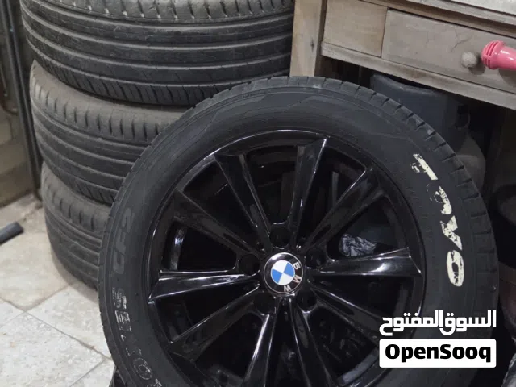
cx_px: 258
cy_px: 194
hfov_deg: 73.9
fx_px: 343
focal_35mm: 23
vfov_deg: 58.9
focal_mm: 5.4
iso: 1600
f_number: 1.8
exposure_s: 1/50.3
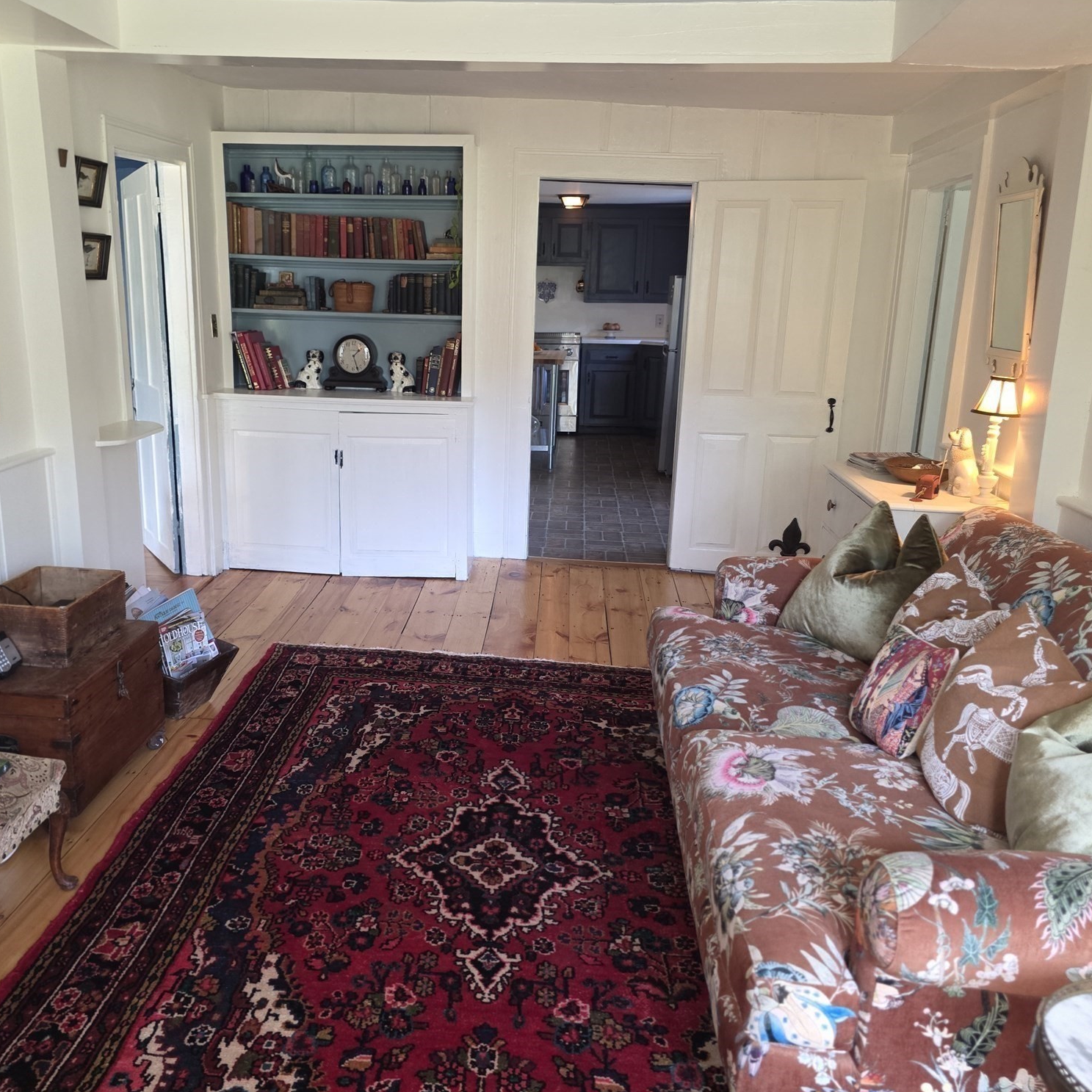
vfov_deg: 57.3
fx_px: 999
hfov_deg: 57.1
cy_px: 532
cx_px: 473
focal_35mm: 28
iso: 320
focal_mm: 6.3
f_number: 1.7
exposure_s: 1/120
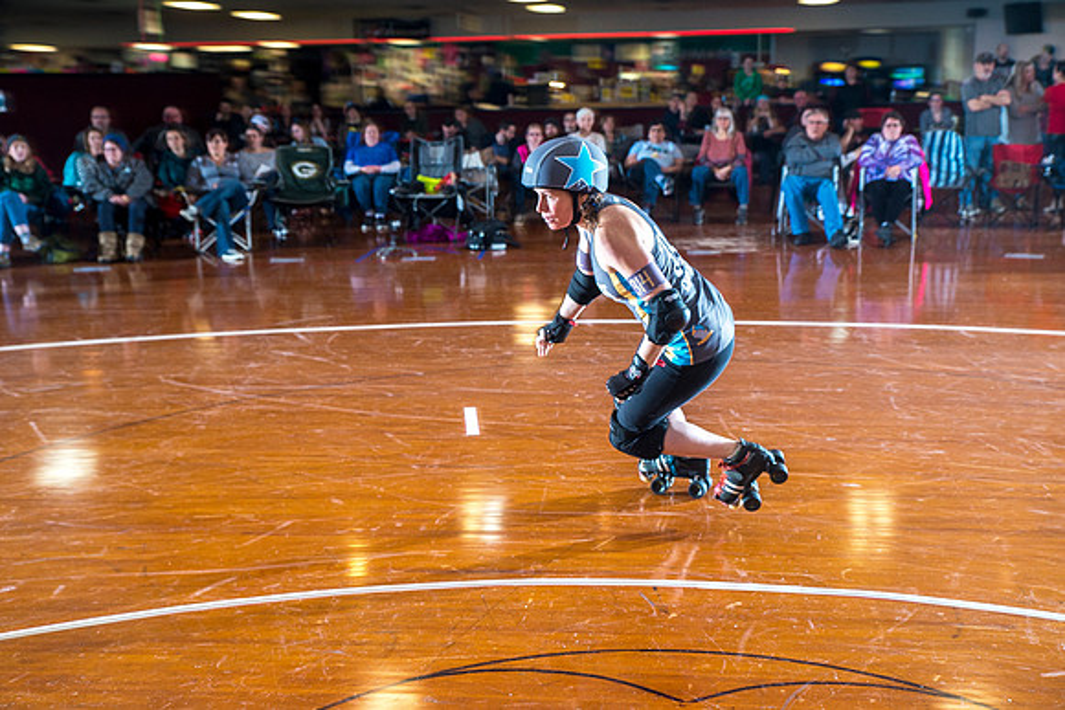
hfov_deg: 42.7
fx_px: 1361
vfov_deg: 29.3
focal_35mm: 46
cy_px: 355
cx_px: 532
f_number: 5.6
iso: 800
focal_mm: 46
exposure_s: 1/160
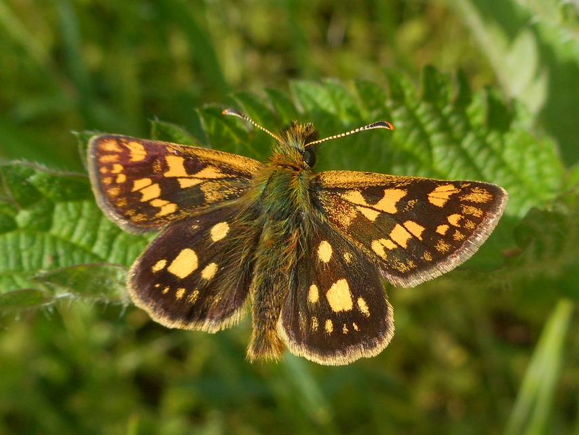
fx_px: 569
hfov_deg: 54.0
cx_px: 290
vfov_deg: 41.8
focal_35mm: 34
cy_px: 218
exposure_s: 1/320
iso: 80
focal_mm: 6
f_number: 4.2
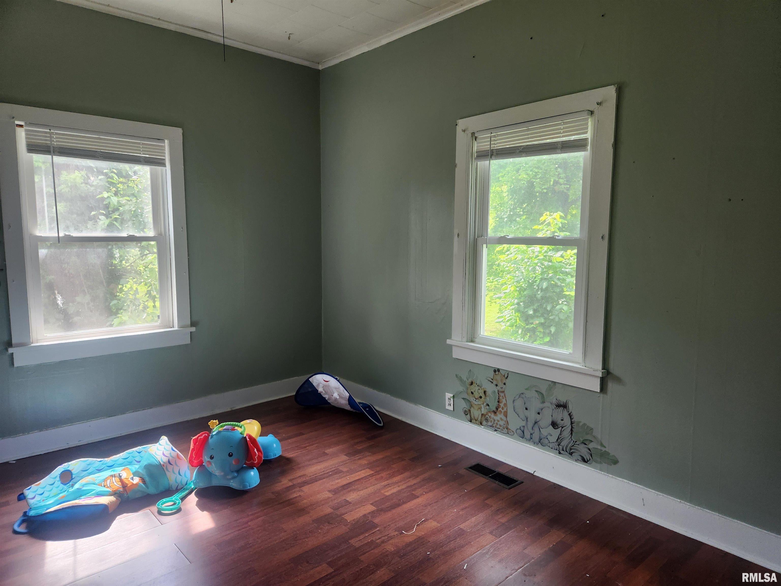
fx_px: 519
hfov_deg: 73.9
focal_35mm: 23
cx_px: 390
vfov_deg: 58.9
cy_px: 293
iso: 200
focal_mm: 5.4
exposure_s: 1/180
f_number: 1.8
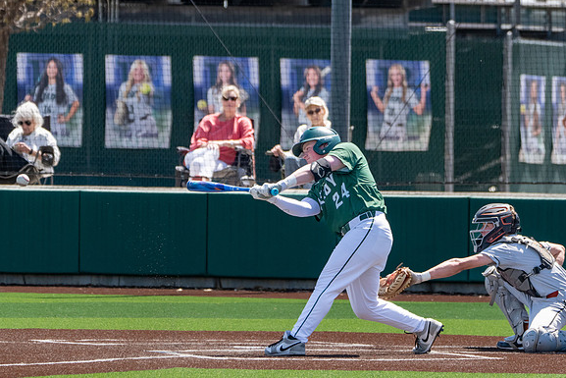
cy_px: 217
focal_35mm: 416
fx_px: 6542
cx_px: 380
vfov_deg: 3.3
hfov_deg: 5.0
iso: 1250
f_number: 8
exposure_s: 1/2000
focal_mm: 293
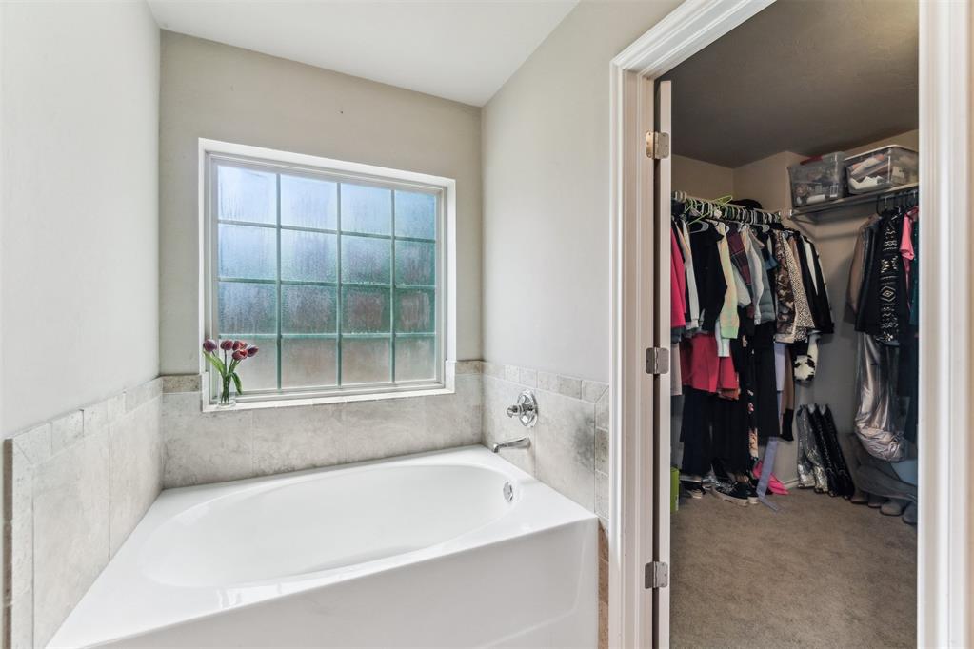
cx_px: 487
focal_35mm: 15
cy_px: 324
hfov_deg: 100.4
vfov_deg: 77.3
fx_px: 406
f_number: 6.3
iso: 200
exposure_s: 1/125
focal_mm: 10
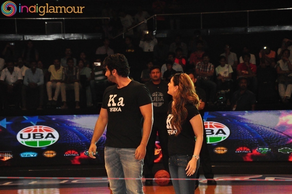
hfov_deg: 13.1
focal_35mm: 158
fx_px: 1276
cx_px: 146
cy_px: 97
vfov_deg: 8.7
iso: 3200
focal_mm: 105
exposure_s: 1/125
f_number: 5.6
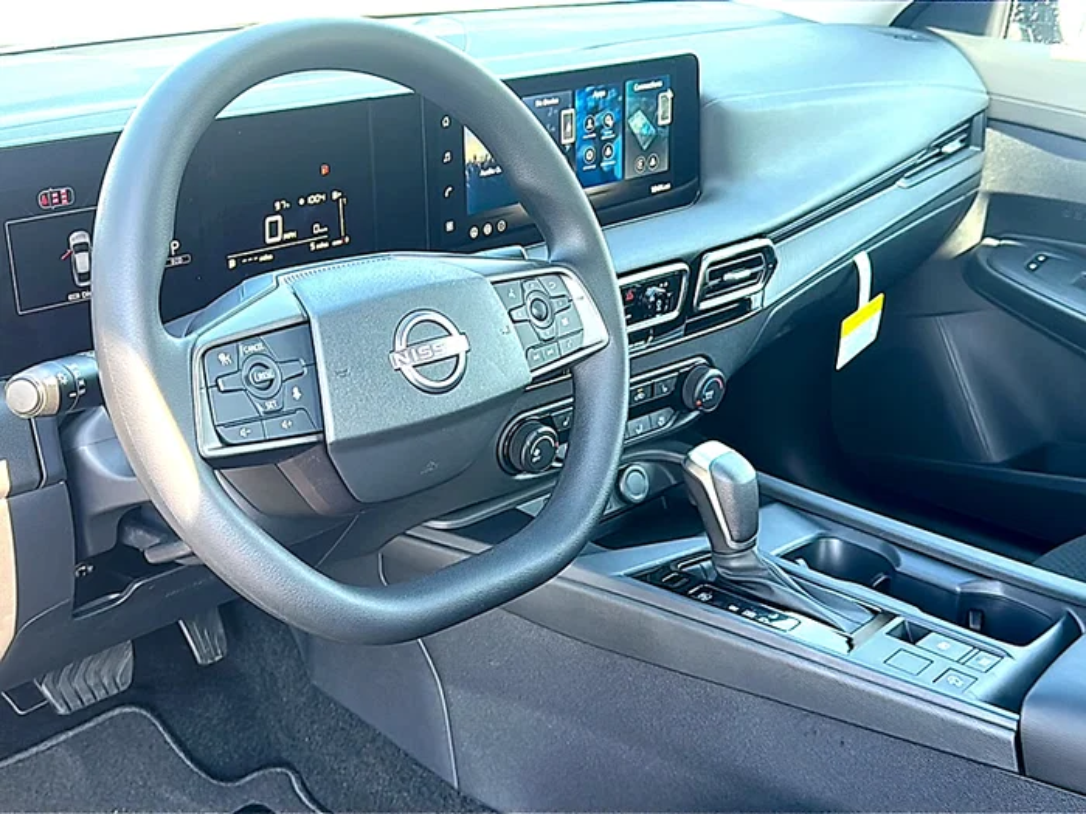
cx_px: 543
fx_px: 1192
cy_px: 407
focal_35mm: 38
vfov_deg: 37.7
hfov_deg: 49.0
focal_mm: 6.86
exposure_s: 1/145
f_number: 1.78
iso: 80
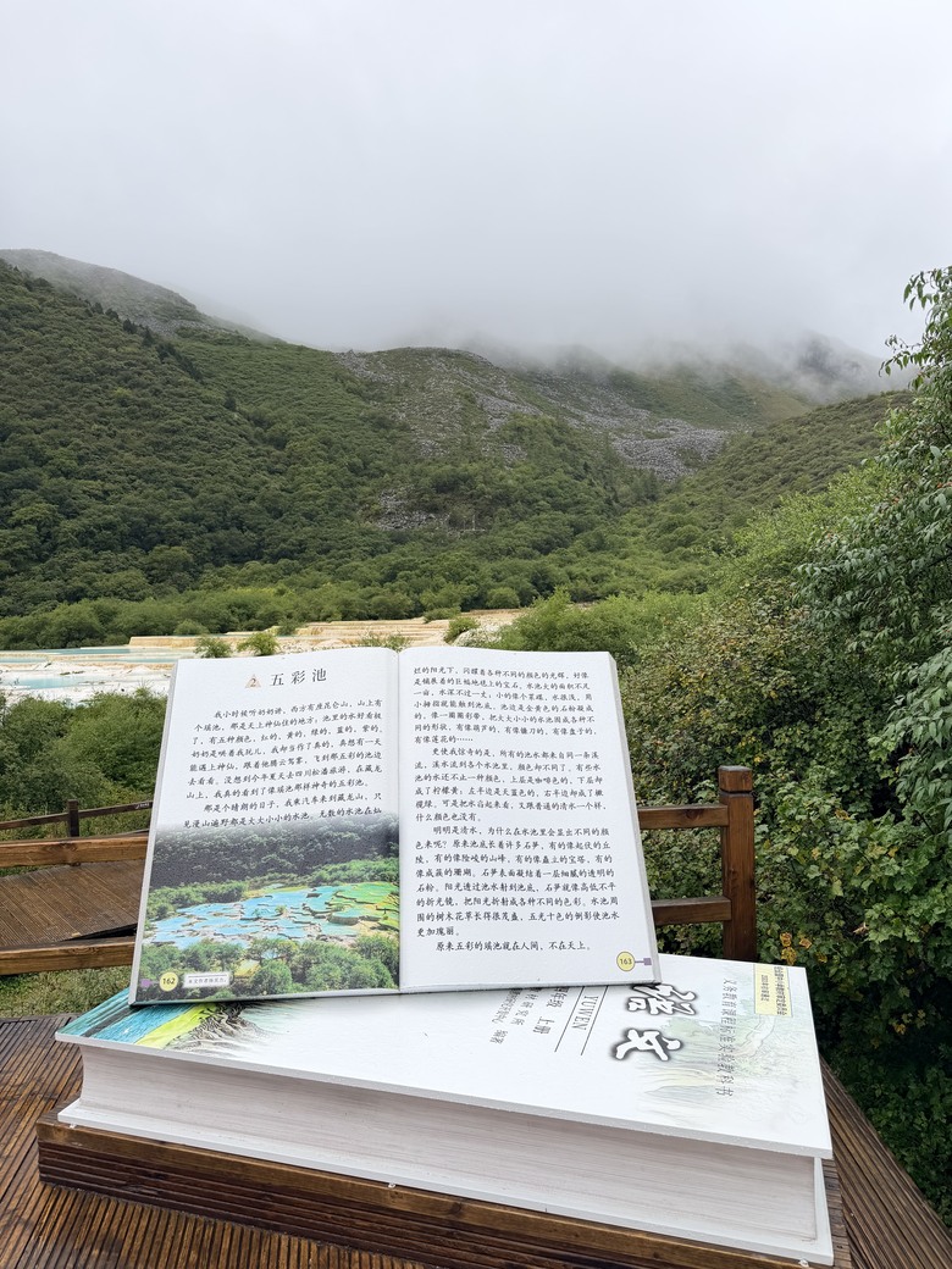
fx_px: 880
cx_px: 476
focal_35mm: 24
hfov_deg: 56.8
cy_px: 634
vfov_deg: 71.6
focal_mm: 6.76
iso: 80
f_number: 1.78
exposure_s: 1/1585
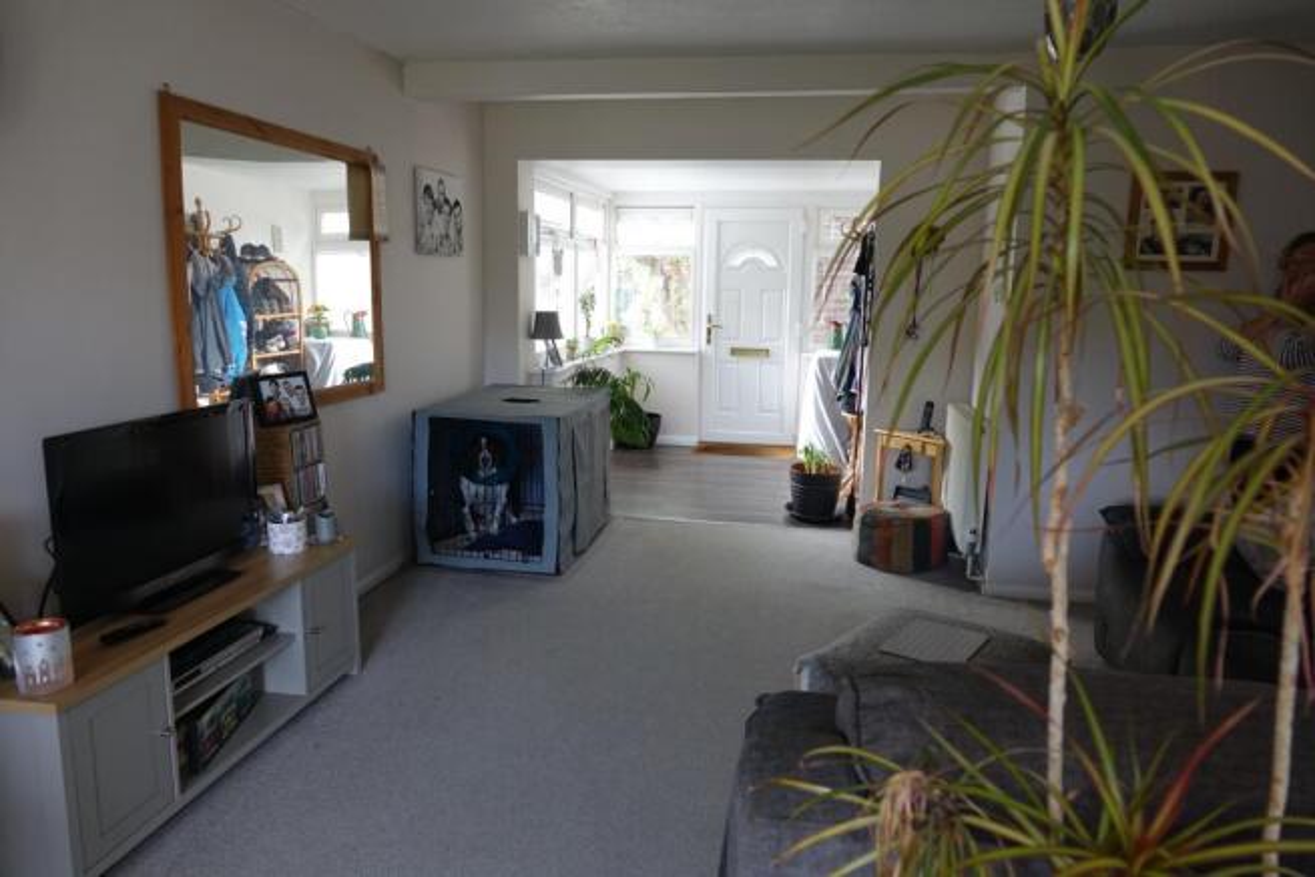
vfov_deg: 53.2
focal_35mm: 24
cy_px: 438
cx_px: 658
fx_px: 877
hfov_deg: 73.7
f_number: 2.5
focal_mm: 8.8
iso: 125
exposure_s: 1/30
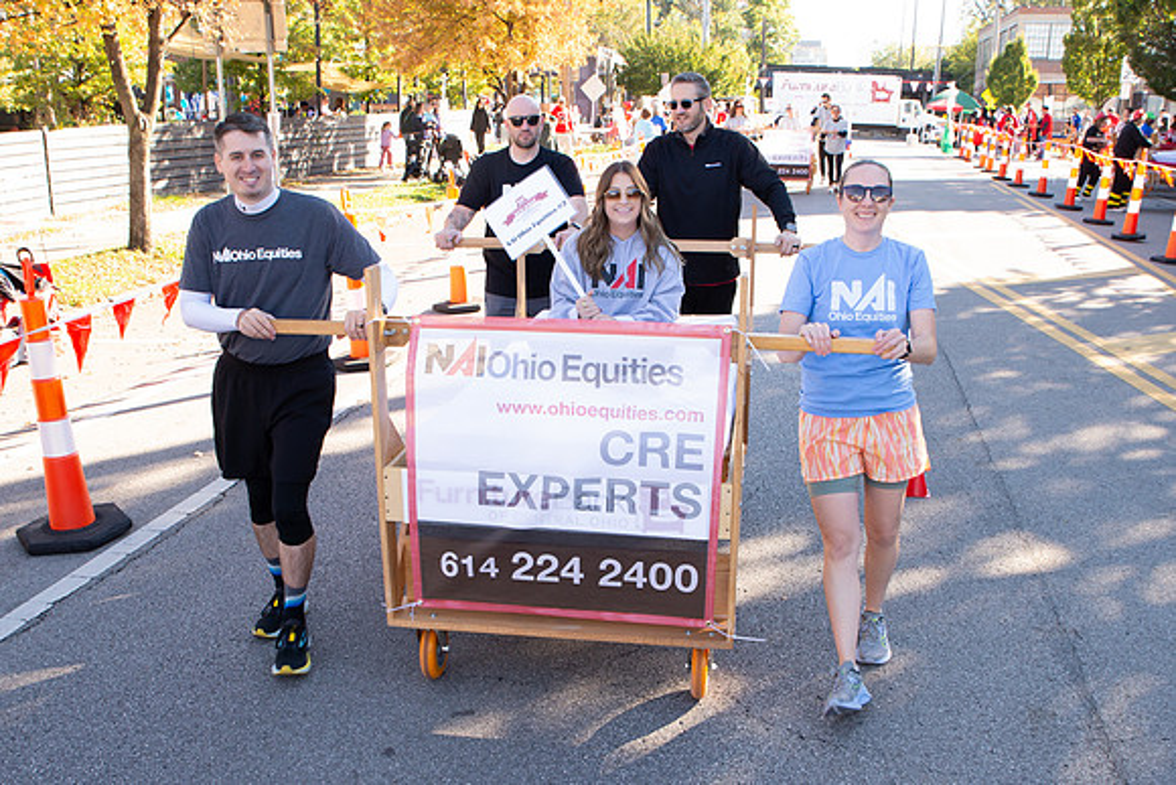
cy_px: 508
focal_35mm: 35
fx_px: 1130
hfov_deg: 55.0
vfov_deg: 38.0
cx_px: 576
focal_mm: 24
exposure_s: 1/200
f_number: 7.1
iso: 800
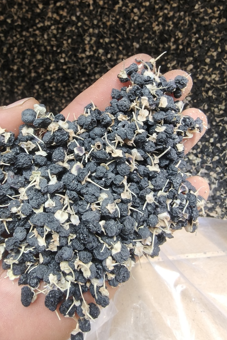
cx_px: 123
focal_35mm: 24
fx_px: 227
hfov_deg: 53.1
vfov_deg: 73.7
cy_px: 170
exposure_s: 1/100
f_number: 2
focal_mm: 2.32
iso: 125
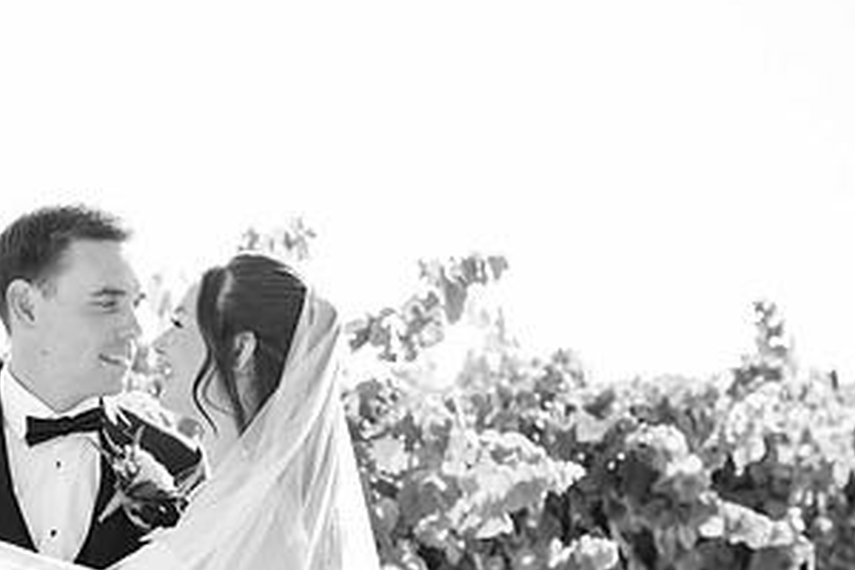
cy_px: 443
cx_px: 245
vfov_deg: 11.2
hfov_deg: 16.7
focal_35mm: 122
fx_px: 2897
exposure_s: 1/400
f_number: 5
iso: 500
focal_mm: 63
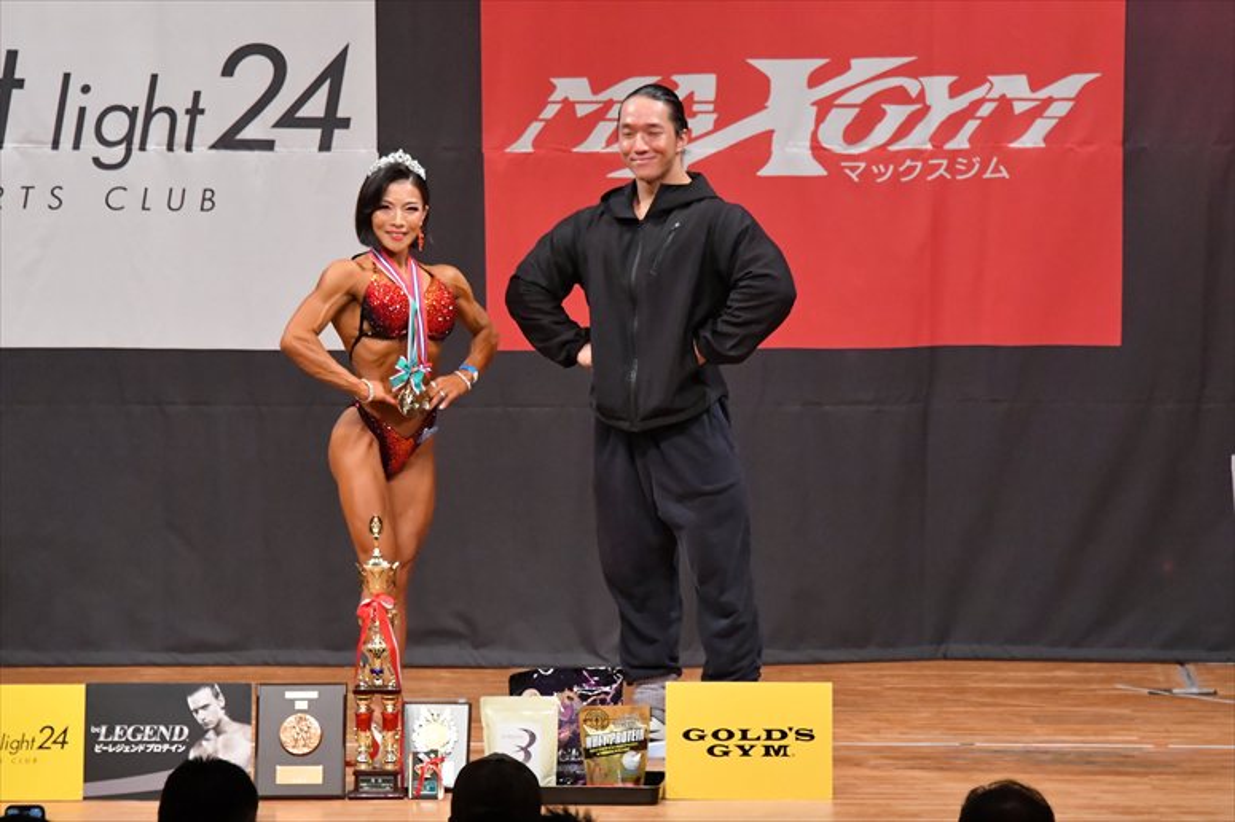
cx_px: 618
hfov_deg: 8.1
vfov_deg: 5.4
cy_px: 411
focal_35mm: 255
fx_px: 8744
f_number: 5.6
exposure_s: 1/400
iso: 8000
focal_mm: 170
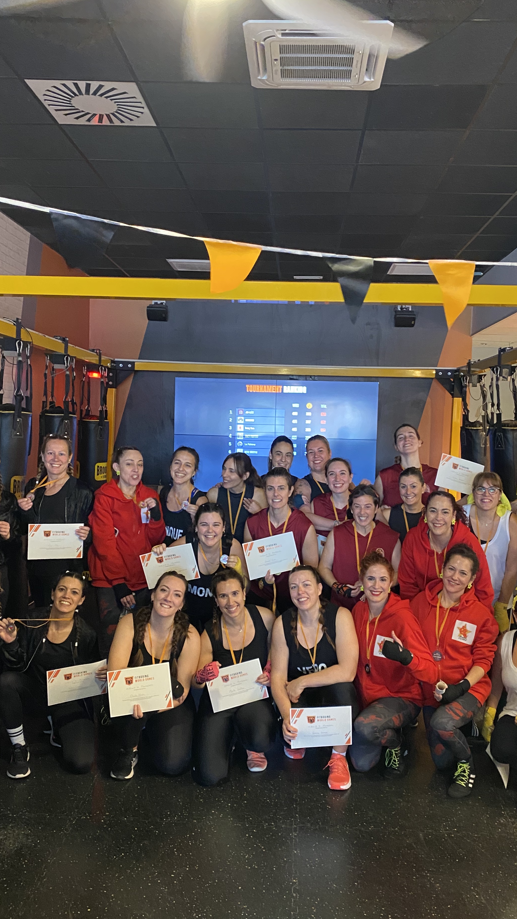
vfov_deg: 62.6
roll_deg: -2.4
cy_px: 482
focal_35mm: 31
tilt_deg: -3.9
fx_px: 756
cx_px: 272
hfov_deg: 37.8
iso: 500
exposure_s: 1/33
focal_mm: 4.25
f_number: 1.8
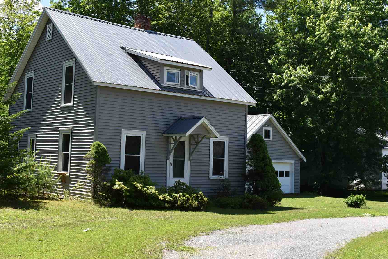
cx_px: 184
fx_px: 481
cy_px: 122
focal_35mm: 45
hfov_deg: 43.9
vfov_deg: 30.2
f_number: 8
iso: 180
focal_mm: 25
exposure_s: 1/250
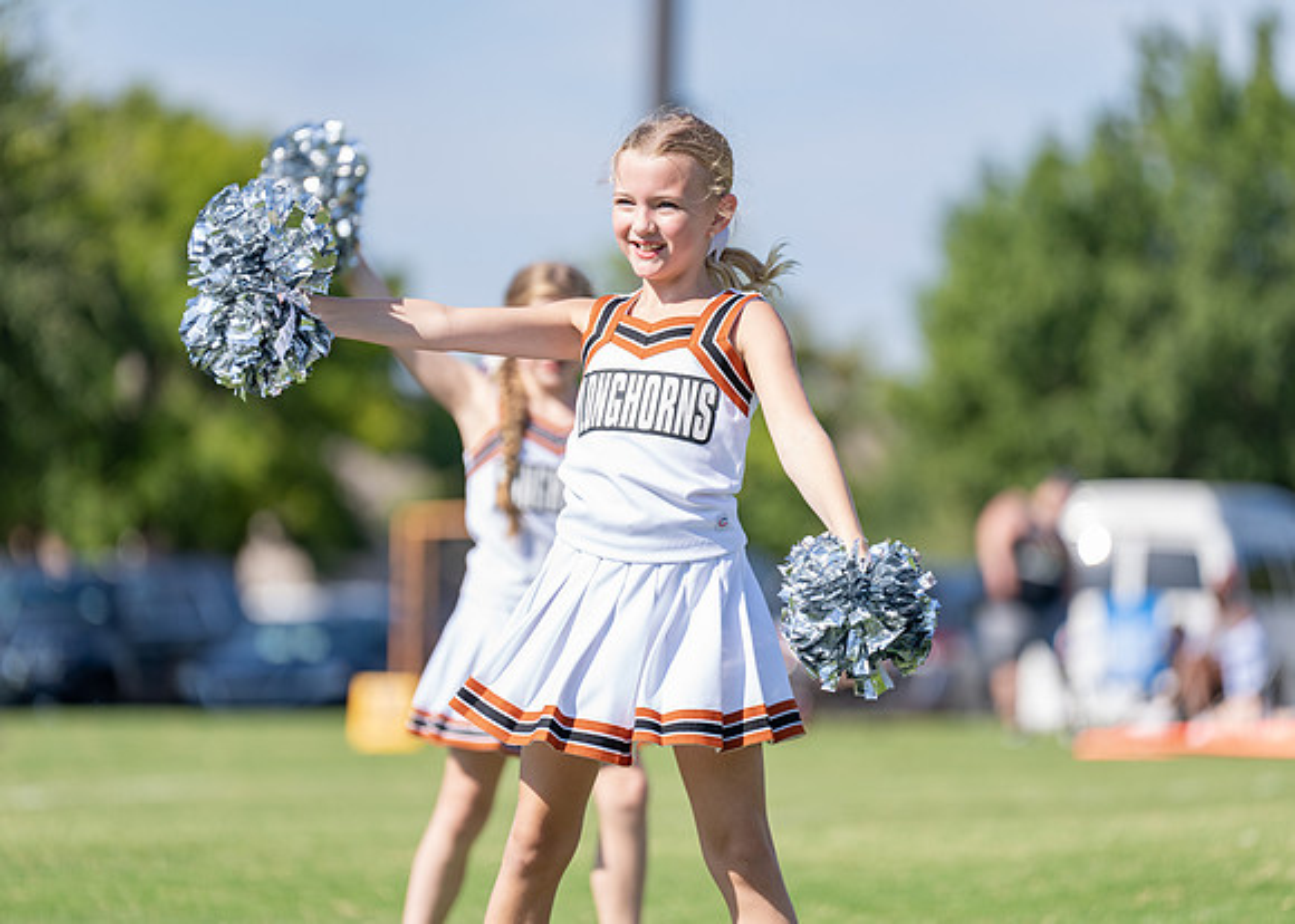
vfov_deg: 6.8
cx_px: 648
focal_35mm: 213
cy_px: 462
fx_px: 7835
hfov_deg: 9.4
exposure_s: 1/1250
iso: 125
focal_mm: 200
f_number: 2.8
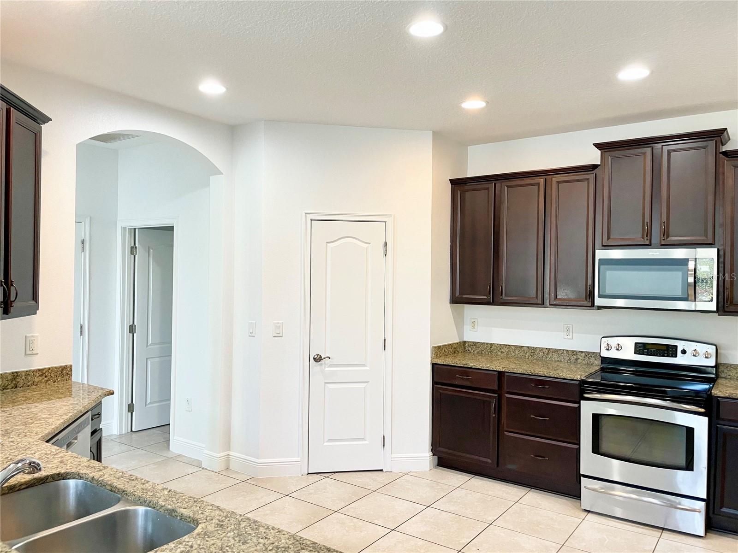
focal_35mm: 26
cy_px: 276
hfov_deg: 67.3
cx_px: 369
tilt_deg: -0.7
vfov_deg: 53.1
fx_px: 554
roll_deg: -0.5
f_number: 1.6
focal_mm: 4.2
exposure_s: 1/60
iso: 100
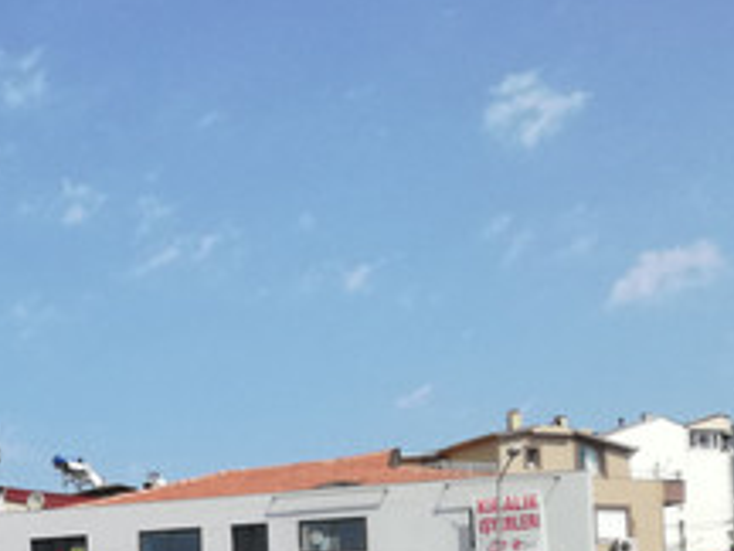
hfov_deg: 22.2
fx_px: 1696
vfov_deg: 17.6
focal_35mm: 80
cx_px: -190
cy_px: 653
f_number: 2
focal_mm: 3.79
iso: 50
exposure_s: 1/1418
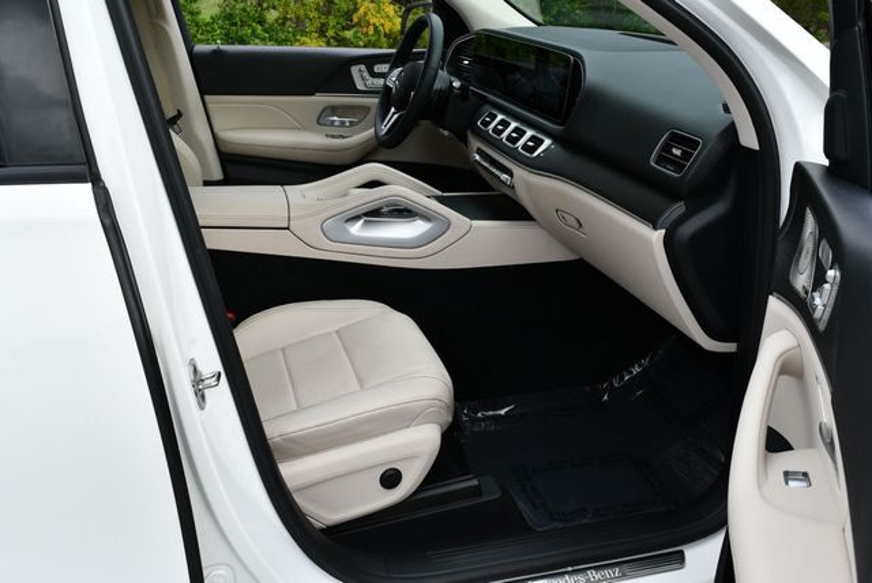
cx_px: 436
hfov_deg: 53.1
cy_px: 292
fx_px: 873
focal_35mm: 36
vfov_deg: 36.9
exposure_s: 1/250
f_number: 7.1
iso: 200
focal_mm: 18
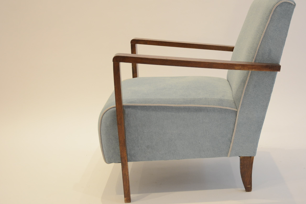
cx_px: 194
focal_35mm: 50
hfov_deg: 39.3
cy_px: 92
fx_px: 425
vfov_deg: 27.0
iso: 800
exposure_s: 1/50
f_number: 4
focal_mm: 26
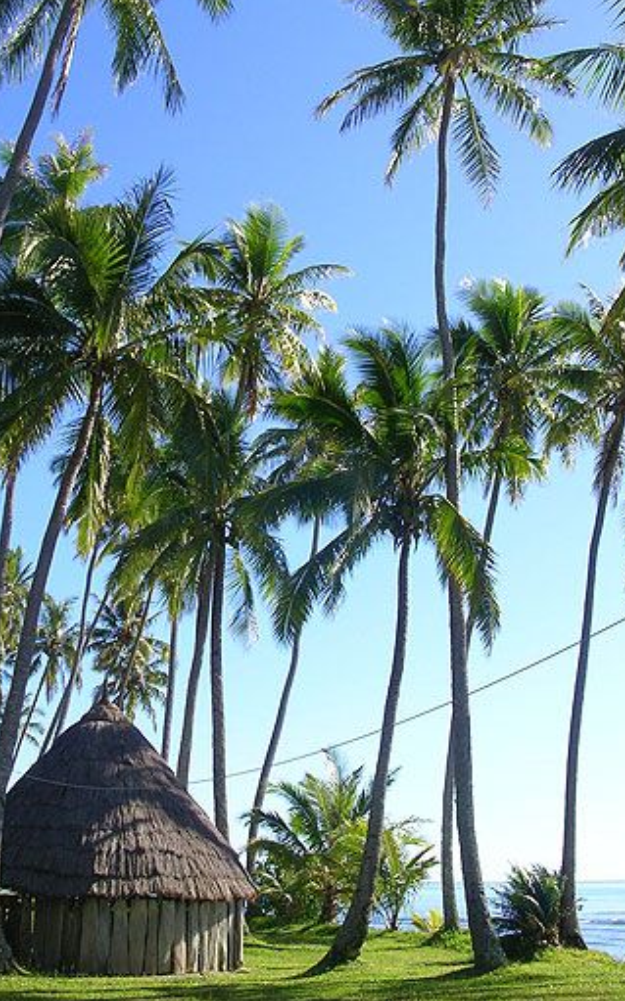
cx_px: 312
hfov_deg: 31.2
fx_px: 1118
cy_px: 494
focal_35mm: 41
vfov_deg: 48.2
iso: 50
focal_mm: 5.8
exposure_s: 1/160
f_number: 5.6
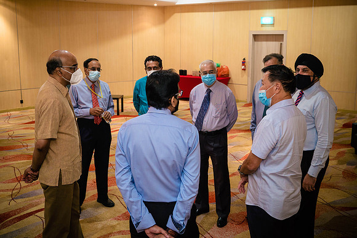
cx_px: 179
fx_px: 405
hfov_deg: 47.5
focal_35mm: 41
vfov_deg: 32.7
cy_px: 105
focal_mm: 19
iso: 1000
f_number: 2.8
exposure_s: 1/80
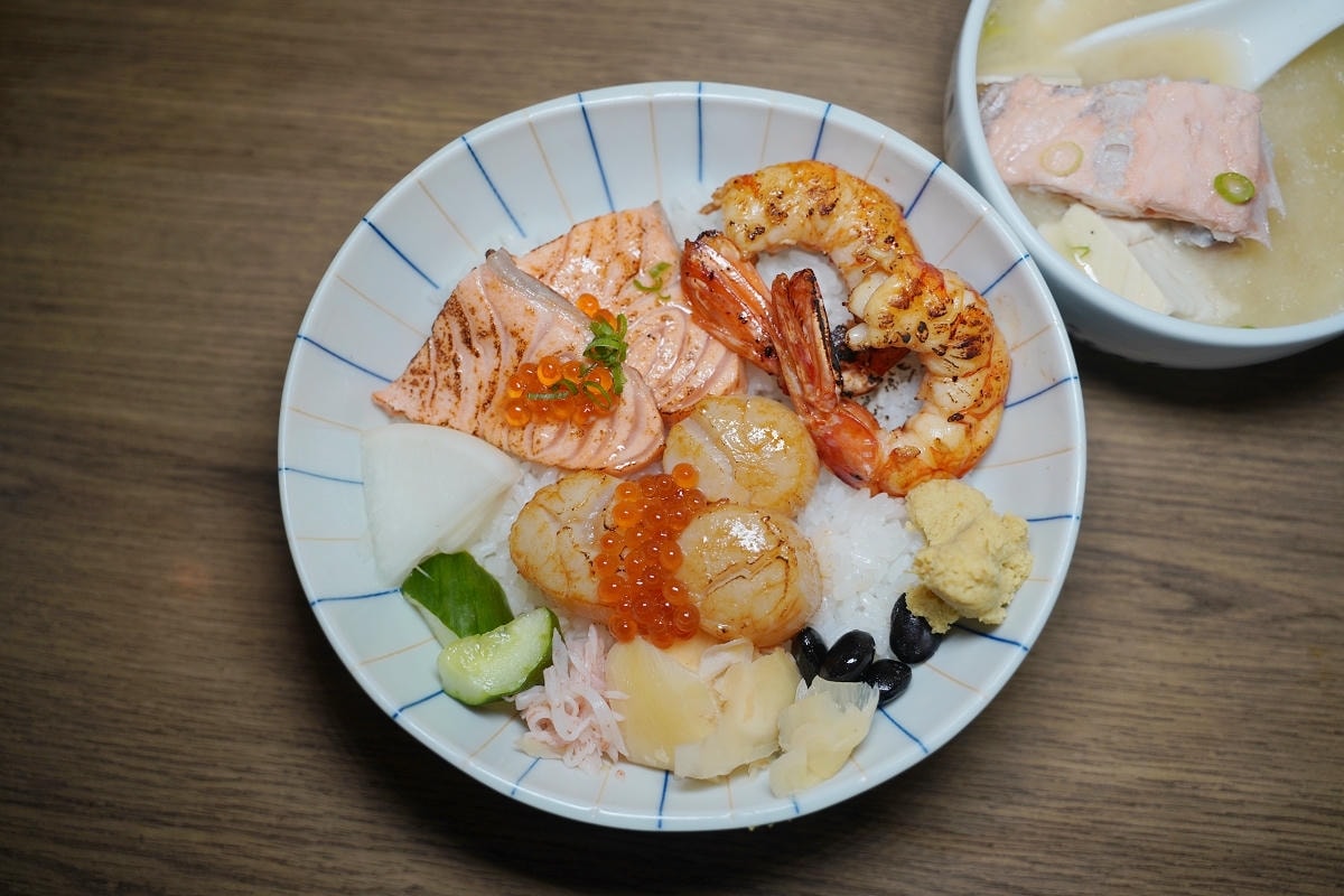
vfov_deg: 42.3
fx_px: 1157
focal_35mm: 31
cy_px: 448
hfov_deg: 60.3
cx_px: 672
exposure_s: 1/60
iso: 125
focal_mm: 31
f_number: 4
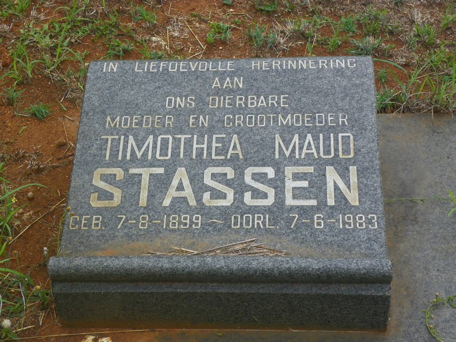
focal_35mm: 66
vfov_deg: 22.3
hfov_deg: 29.4
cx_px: 228
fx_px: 869
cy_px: 171
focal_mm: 11.8
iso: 64
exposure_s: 1/200
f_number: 5
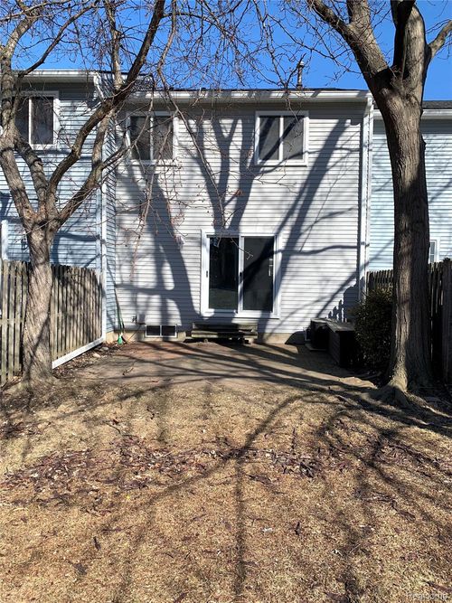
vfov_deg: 67.3
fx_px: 453
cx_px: 226
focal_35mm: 26
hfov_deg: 53.0
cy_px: 302
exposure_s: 1/1748
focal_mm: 4.25
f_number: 1.8
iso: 25
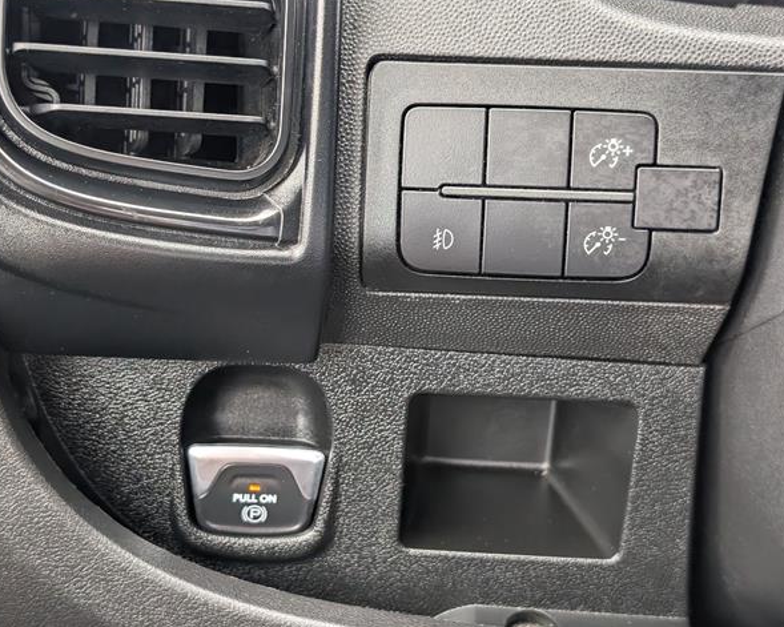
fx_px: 1206
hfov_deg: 36.0
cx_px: 387
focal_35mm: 52
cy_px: 312
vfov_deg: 29.1
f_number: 1.68
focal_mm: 6.9
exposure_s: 1/833
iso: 751
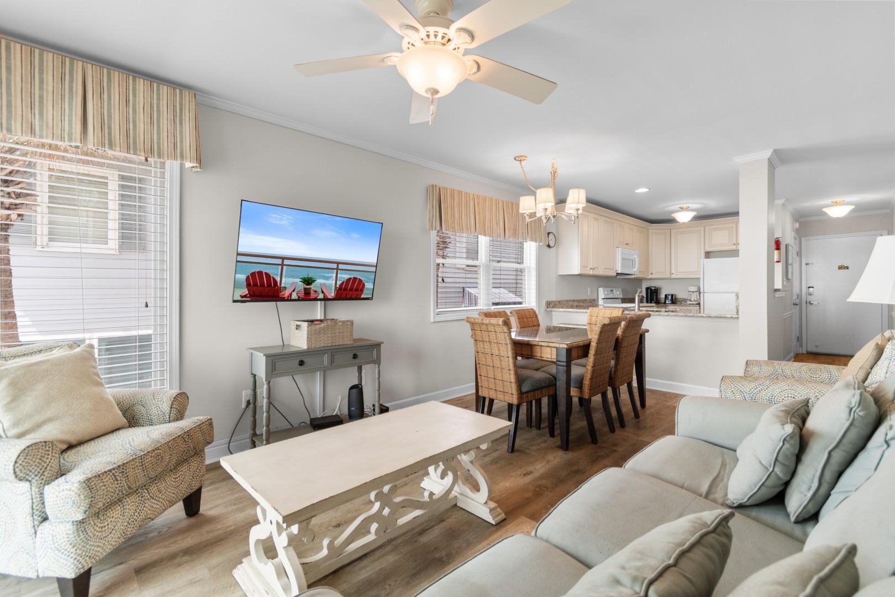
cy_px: 298
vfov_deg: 77.3
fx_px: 373
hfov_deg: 100.4
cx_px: 448
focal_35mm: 15
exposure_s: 1/8
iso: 100
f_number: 4.5
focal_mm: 10
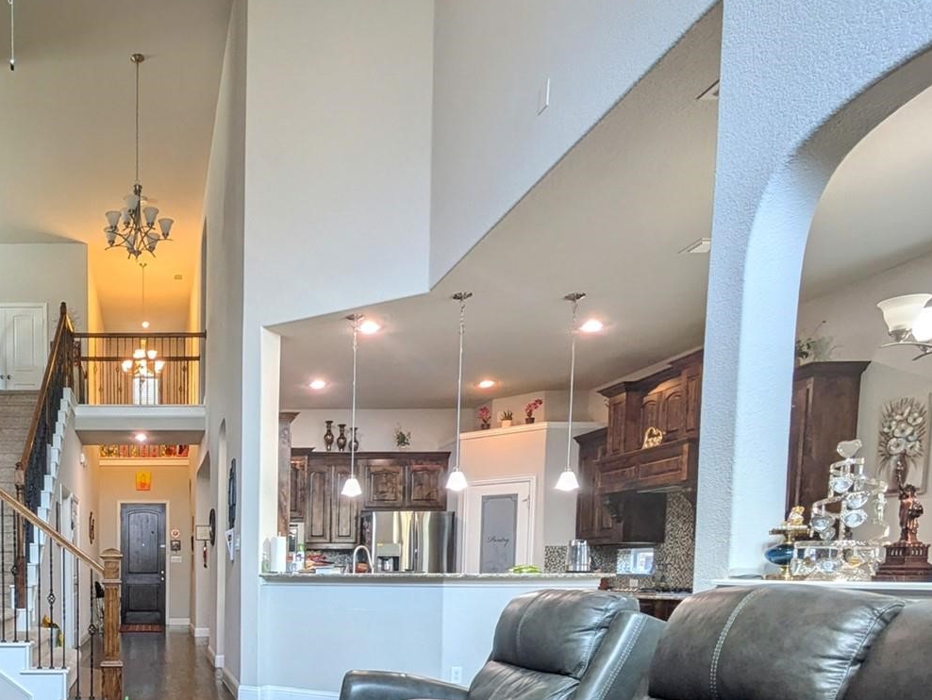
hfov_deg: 55.6
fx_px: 781
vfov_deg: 44.2
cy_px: 623
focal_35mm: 29
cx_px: 141
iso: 60
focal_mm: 1.83
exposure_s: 1/24
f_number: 2.2
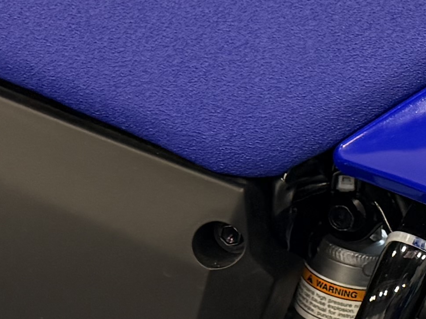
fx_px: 1748
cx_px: 674
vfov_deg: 10.3
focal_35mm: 142
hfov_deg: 13.0
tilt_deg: -32.7
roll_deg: +1.7
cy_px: 372
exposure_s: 1/120
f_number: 1.78
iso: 250
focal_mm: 6.76
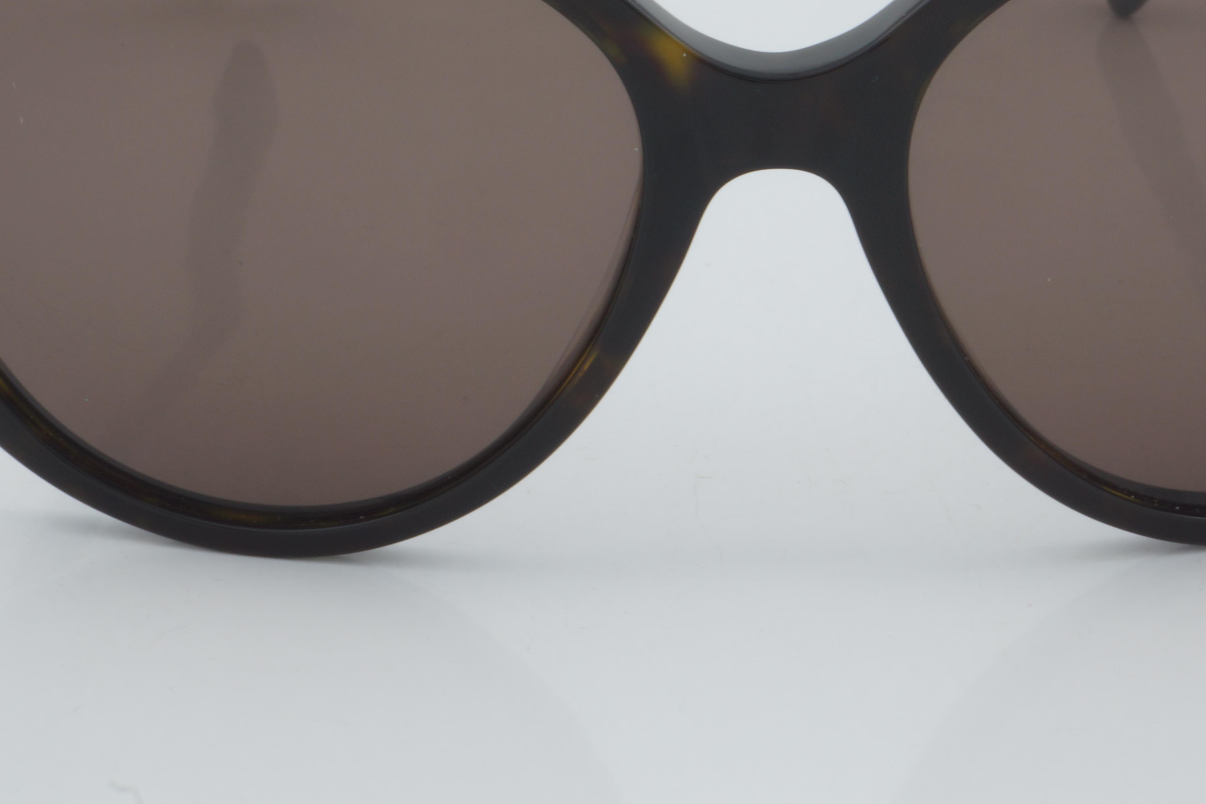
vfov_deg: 11.0
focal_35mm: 124
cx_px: 754
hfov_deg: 16.5
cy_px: 150
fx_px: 4153
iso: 100
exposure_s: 1/3
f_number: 32
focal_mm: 50
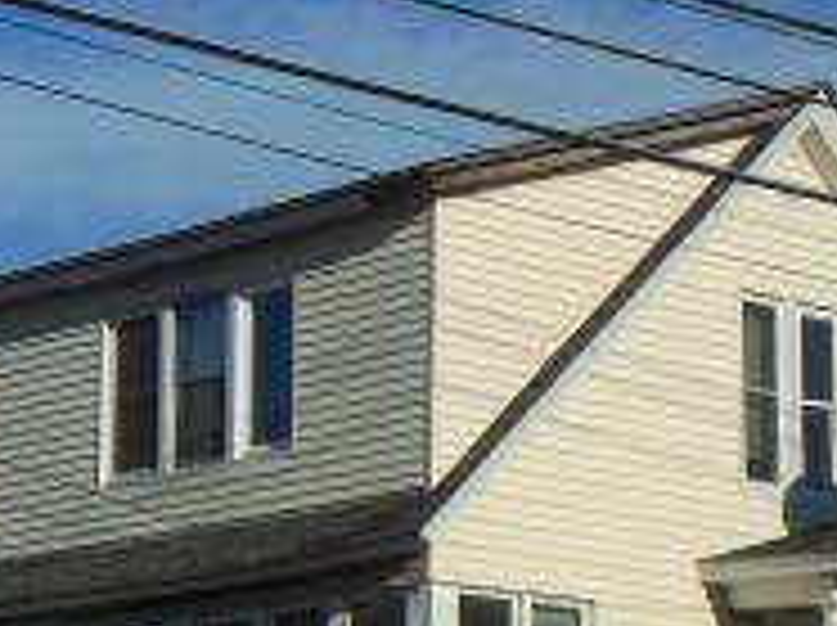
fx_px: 3767
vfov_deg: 9.4
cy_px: 651
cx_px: 459
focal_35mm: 156
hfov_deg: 12.7
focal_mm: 8.9
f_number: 7.9
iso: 125
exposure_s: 1/640
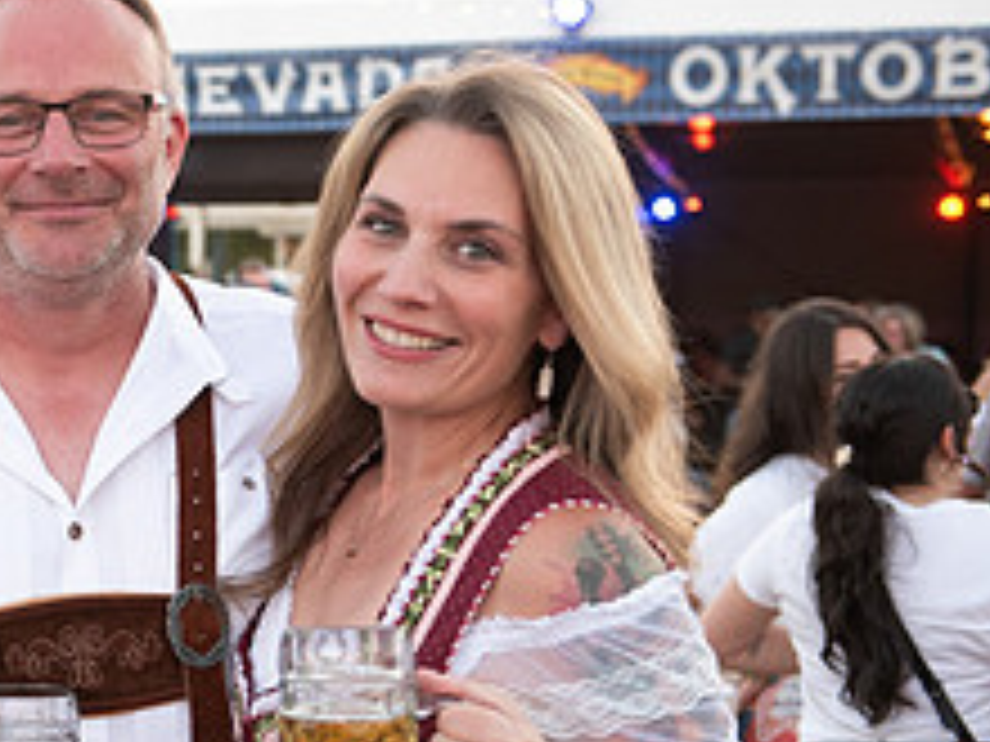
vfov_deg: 12.9
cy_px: 596
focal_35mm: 114
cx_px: -288
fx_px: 3260
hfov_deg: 16.4
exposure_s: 1/400
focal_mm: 45
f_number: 4
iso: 640
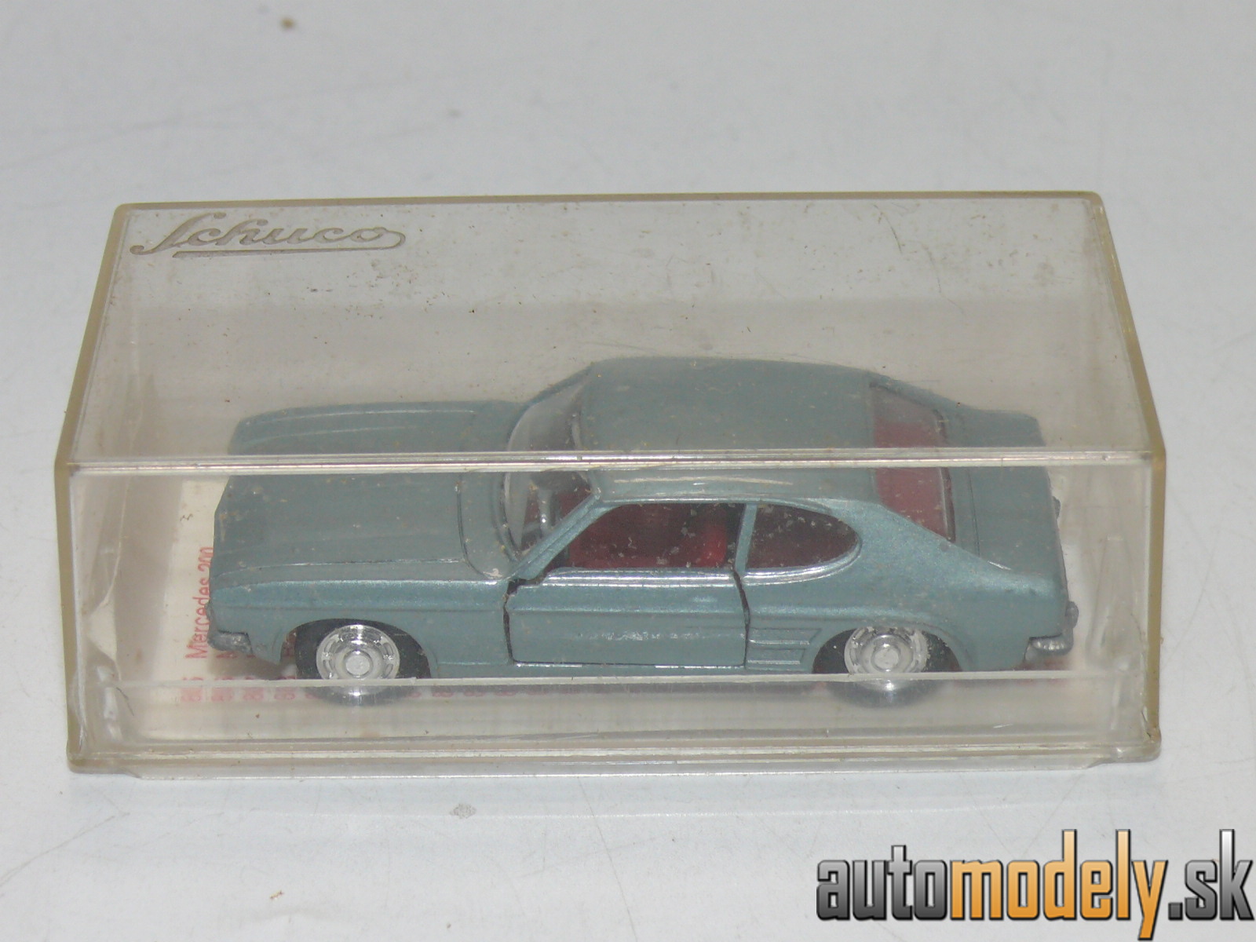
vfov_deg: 15.6
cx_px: 628
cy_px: 471
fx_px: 3447
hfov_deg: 20.7
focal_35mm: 95
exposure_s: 1/30
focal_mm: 13
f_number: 4
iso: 100
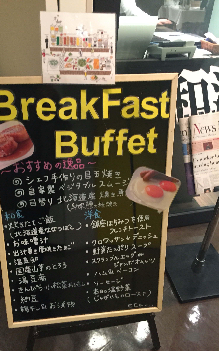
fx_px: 296
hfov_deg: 40.4
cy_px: 176
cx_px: 87
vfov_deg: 61.2
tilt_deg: -34.9
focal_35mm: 31
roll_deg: -1.9
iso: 250
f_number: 2.2
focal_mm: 4.15
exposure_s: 1/17
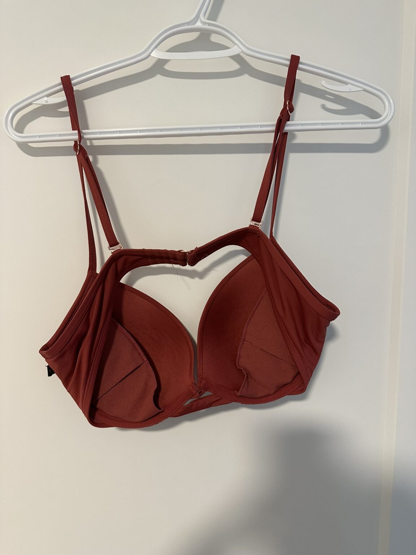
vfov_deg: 71.6
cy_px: 278
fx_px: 385
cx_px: 208
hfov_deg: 56.8
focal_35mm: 24
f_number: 1.78
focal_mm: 6.86
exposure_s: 1/60
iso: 320
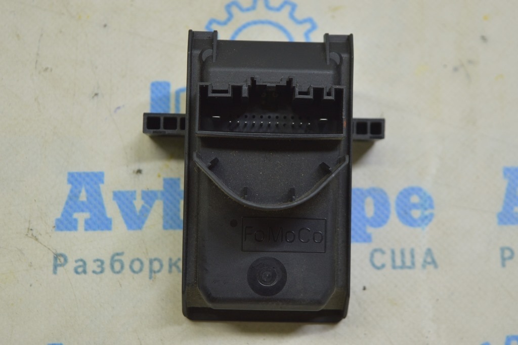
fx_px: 1035
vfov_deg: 18.9
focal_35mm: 72
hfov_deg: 28.1
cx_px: 259
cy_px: 172
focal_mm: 48
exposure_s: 1/25
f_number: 5.6
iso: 400
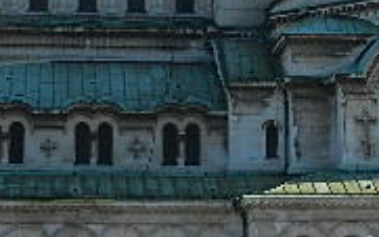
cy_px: -96
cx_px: 207
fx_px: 1745
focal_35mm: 169
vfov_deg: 7.6
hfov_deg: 12.4
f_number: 4.2
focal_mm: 8.2
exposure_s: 1/800
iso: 160
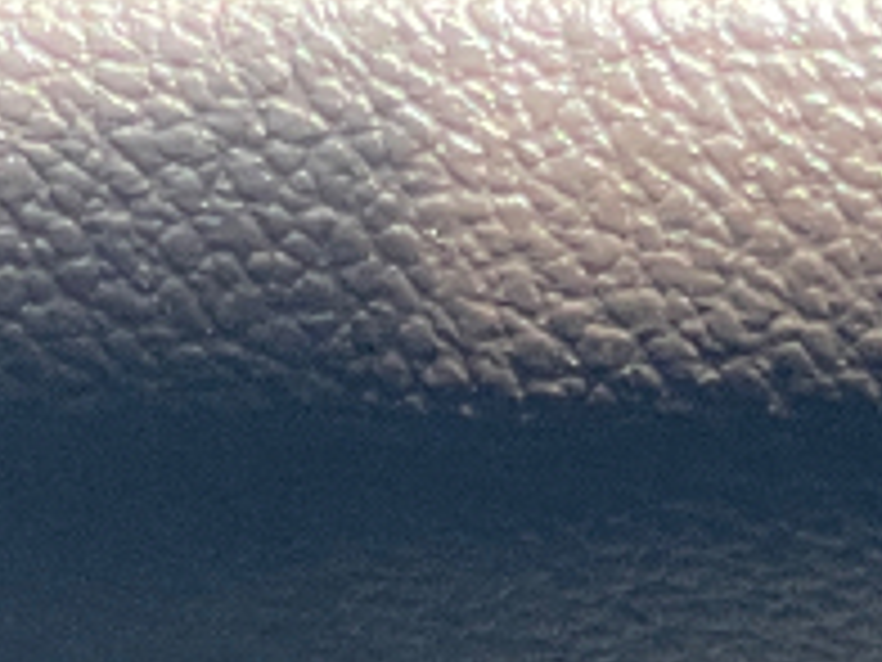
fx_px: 6905
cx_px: 544
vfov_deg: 5.3
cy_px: 1671
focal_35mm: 271
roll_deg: +2.3
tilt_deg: -16.7
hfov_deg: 7.3
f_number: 2
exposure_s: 1/122
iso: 100
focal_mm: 6
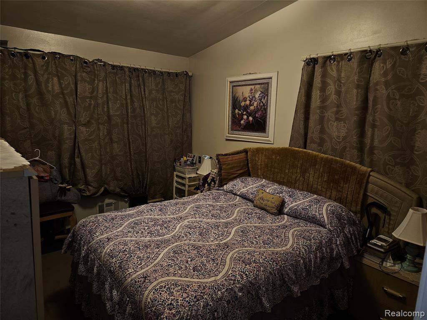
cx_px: 214
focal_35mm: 23
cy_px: 160
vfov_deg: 58.9
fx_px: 284
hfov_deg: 73.9
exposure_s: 1/13.4
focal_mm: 5.4
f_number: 1.8
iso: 125
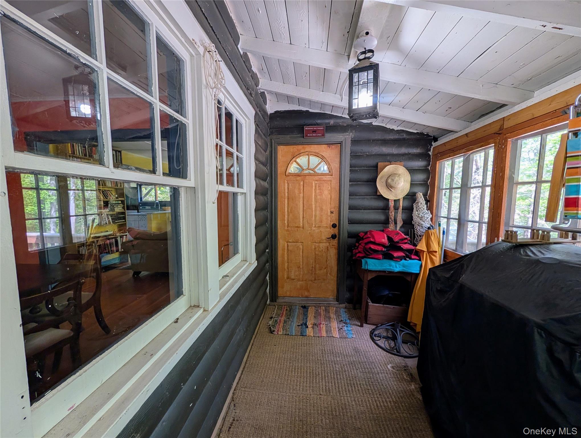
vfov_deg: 94.6
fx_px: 202
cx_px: 290
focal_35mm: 12
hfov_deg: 110.5
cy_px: 219
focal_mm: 2.02
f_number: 1.7
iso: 89
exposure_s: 1/120
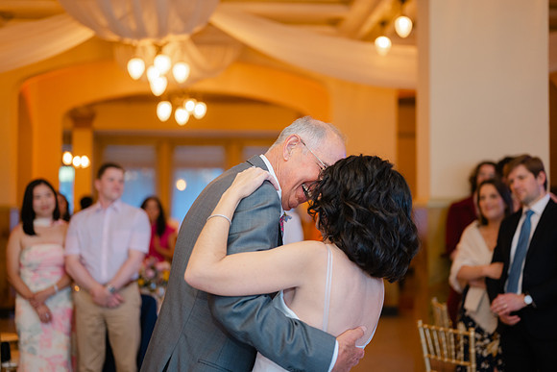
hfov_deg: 39.6
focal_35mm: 50
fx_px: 774
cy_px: 186
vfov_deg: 27.0
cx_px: 278
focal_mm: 50
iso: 320
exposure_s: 1/125
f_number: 1.8
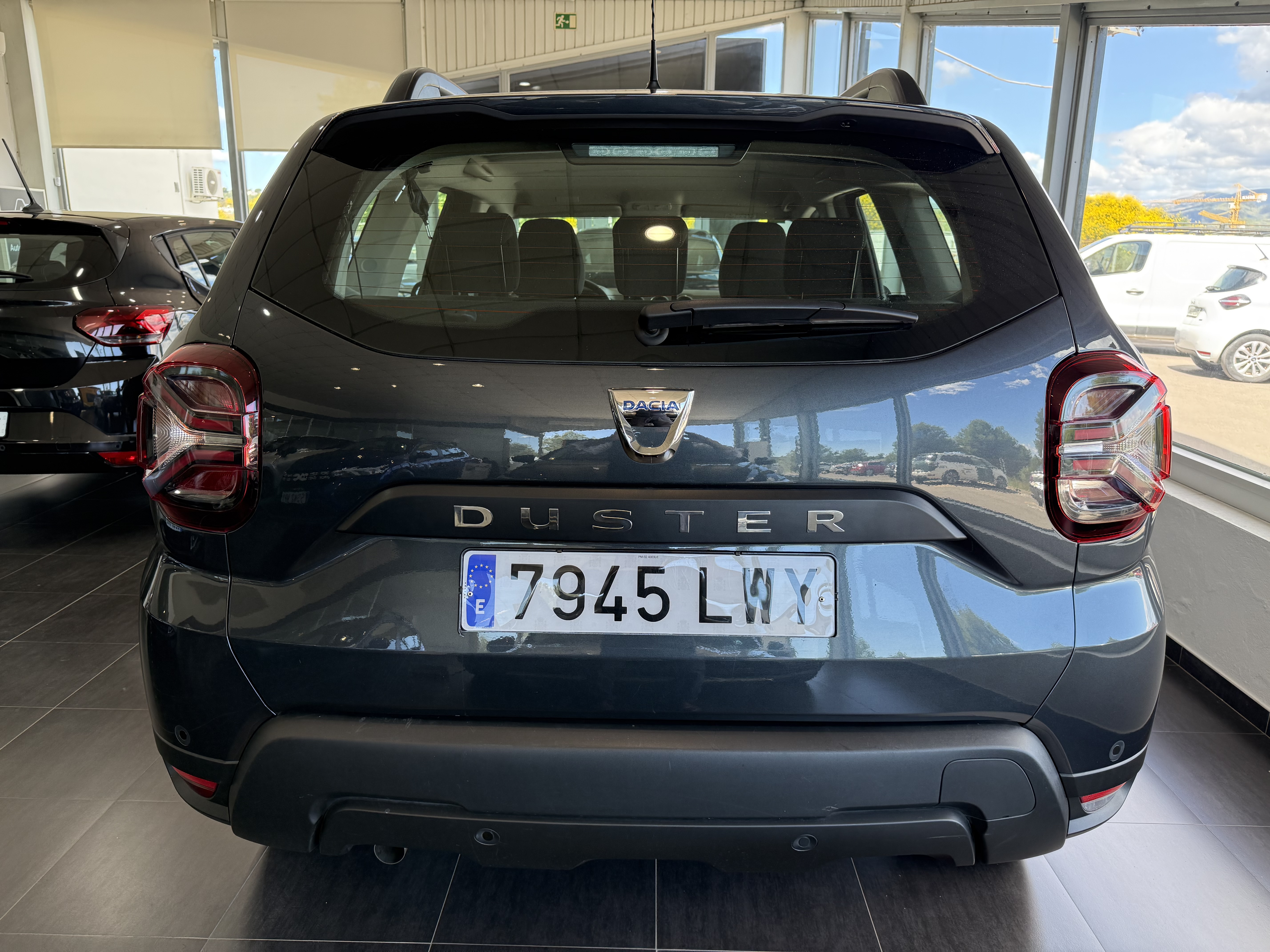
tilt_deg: -13.3
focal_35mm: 24
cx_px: 635
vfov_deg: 56.8
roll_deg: -0.5
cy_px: 476
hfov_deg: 71.6
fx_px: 881
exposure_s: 1/243
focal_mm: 6.76
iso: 125
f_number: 1.78
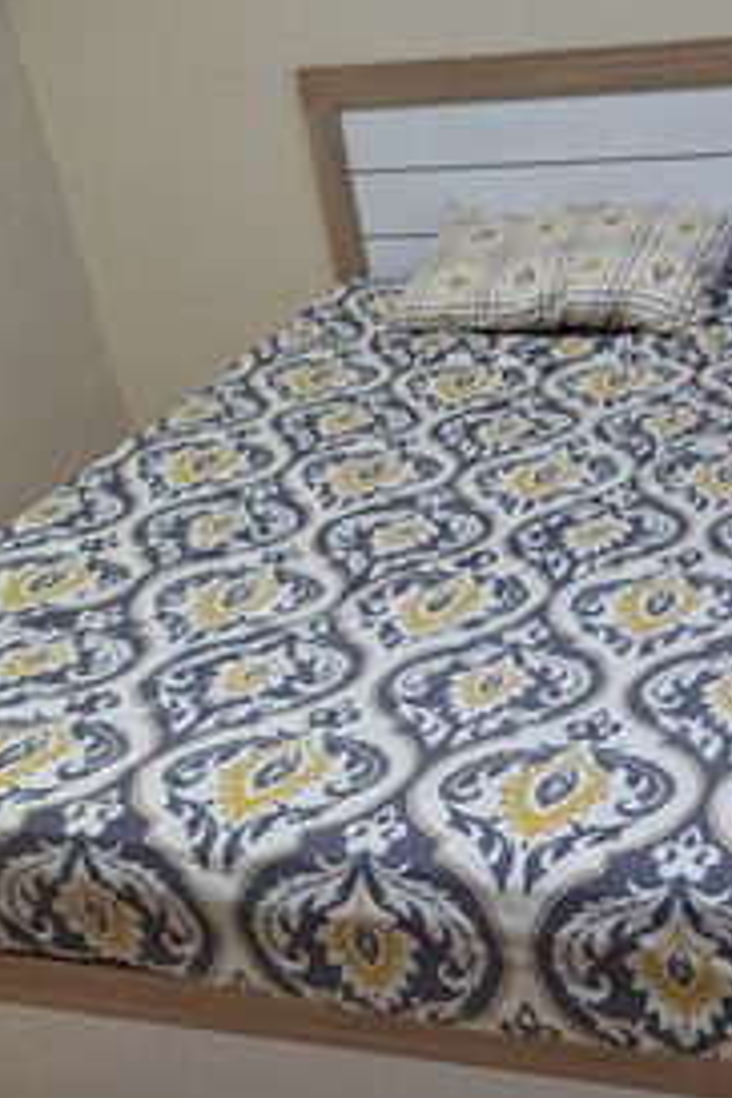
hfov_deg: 32.5
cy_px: 658
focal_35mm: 40
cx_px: 585
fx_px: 1220
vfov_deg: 48.2
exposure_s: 1/40
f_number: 1.8
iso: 125
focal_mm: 5.54
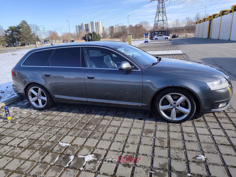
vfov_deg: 58.9
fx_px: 157
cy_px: 88
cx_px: 118
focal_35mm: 23
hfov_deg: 73.9
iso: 50
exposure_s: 1/669
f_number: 1.65
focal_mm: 6.19
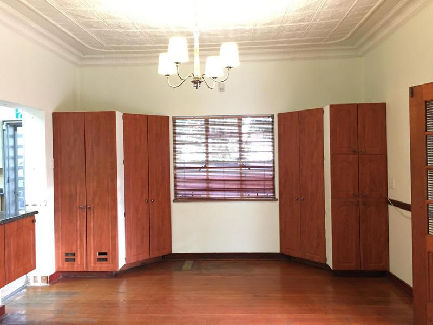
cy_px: 162
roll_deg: +0.4
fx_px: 363
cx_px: 216
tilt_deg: +0.7
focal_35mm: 29
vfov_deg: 48.2
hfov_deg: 61.7
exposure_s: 1/8
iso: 160
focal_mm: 4.15
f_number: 2.2
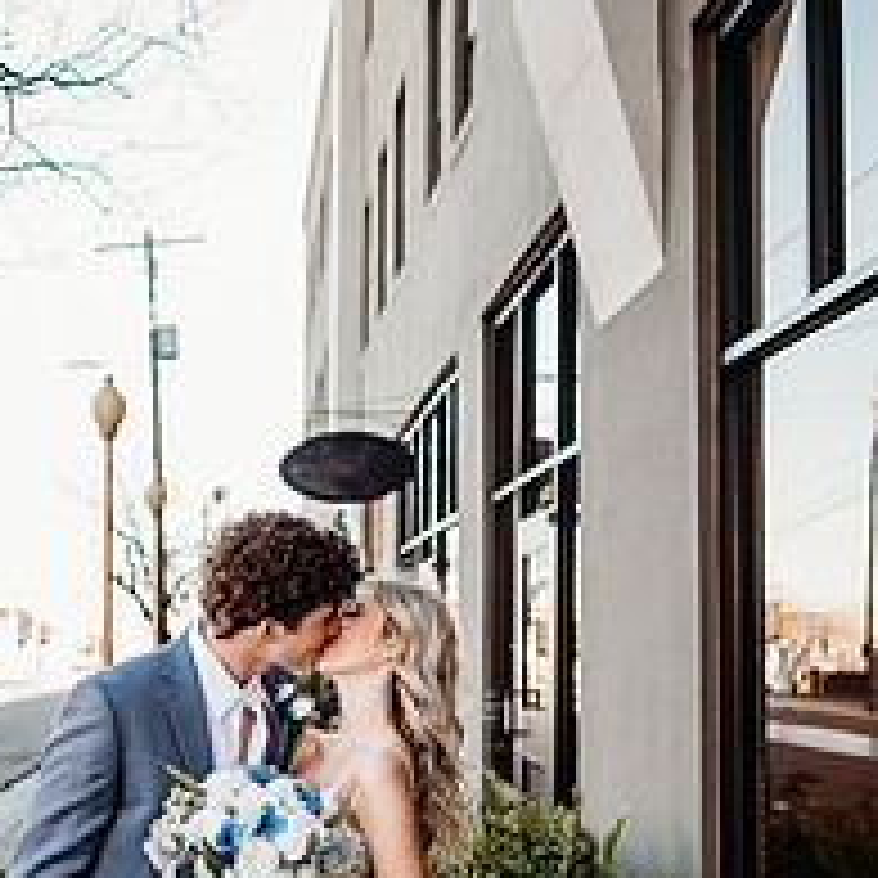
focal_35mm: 47
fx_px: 1349
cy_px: 536
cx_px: 284
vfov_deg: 35.9
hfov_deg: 35.7
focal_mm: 24
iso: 160
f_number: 2
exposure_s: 1/320
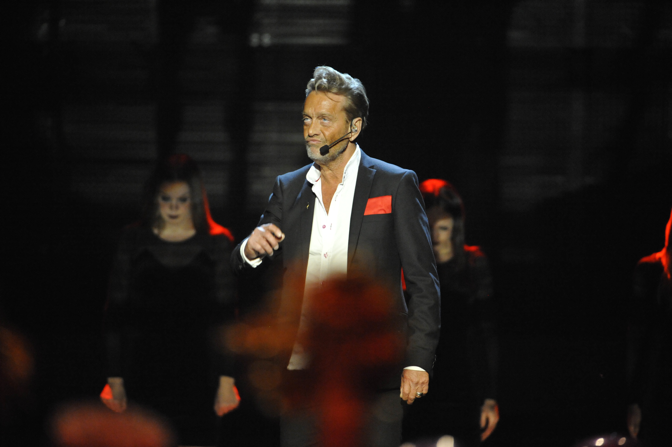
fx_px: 7089
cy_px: 224
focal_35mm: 380
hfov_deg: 5.4
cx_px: 336
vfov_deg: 3.6
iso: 6400
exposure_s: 1/200
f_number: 4
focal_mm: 380
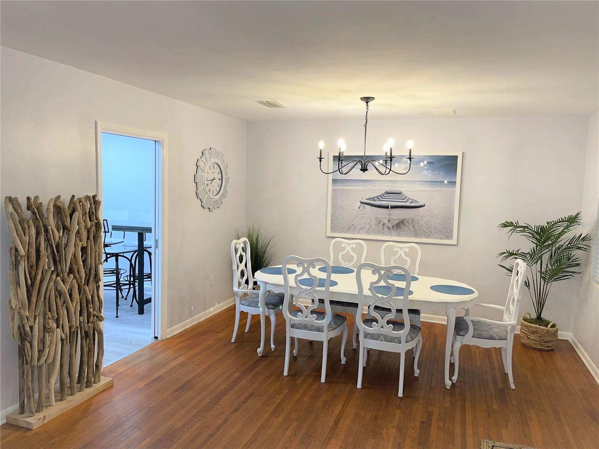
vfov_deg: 53.1
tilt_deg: -5.3
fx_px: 450
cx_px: 300
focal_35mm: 26
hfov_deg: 67.3
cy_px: 224
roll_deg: -1.8
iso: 32
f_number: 1.6
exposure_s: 1/29
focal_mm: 5.1
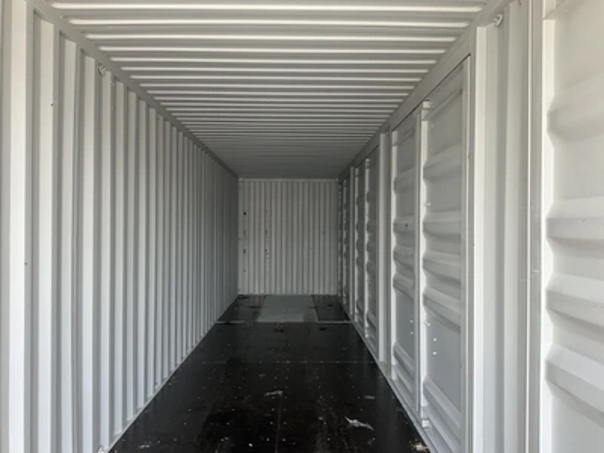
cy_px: 226
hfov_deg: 61.7
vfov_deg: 48.2
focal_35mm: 29
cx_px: 302
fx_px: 506
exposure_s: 1/122
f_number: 1.8
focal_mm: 3
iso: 32
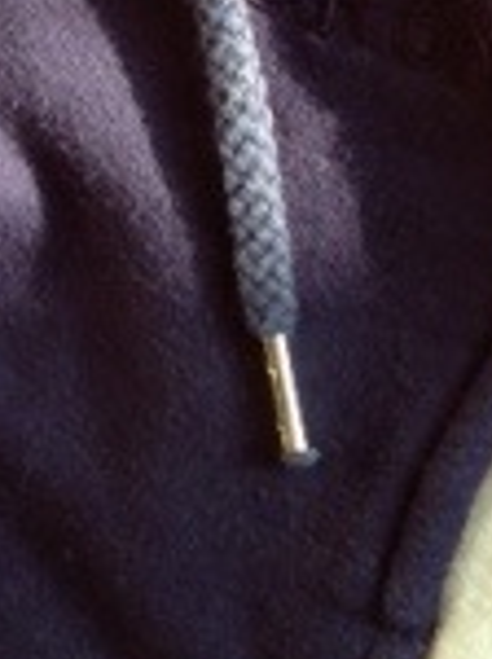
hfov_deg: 10.4
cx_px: -13
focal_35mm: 141
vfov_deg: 13.9
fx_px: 2680
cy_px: 92
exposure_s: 1/60
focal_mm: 4.13
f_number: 2.4
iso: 64
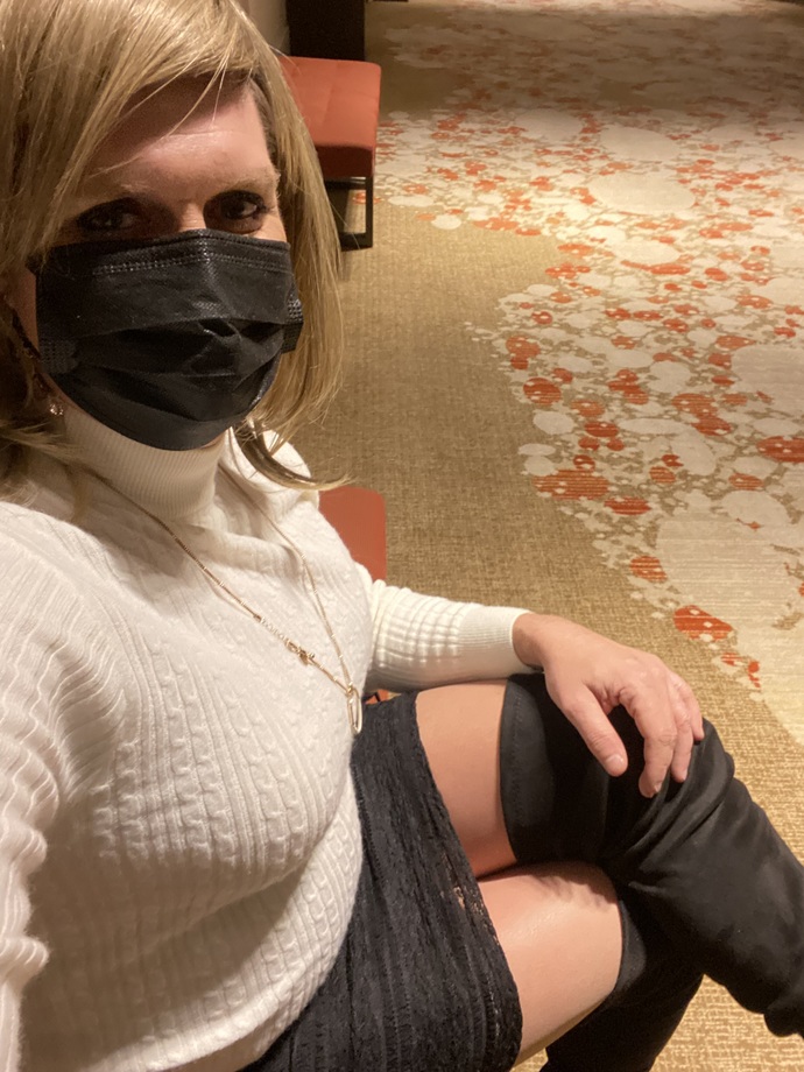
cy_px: 536
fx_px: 929
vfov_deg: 60.0
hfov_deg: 46.8
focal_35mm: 30
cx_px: 402
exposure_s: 1/30
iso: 640
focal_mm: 2.71
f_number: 2.2
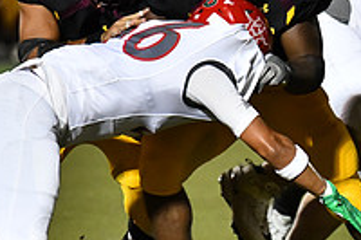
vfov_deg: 2.8
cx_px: 310
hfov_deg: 4.2
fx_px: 4940
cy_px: 86
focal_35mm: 493
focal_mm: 170
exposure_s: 1/3200
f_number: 2.8
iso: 9000
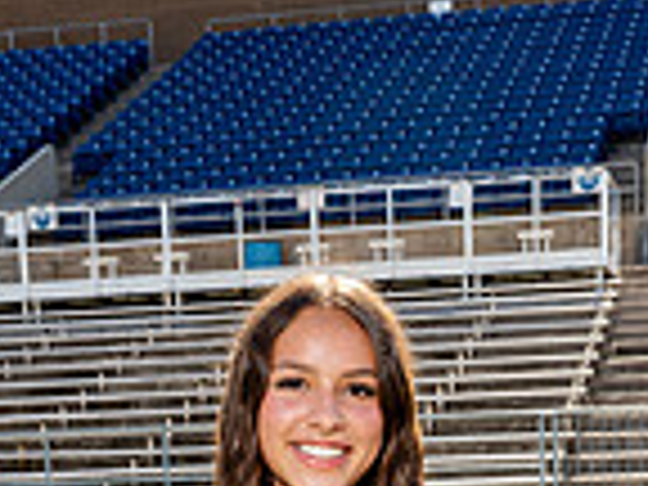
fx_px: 1853
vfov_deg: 12.9
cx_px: 360
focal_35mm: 99
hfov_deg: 19.8
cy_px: 990
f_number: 10
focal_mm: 33
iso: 320
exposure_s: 1/250
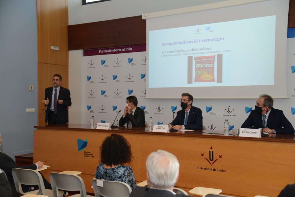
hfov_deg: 41.1
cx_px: 148
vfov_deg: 28.1
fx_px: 393
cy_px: 98
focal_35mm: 48
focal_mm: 48
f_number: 4
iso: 640
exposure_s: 1/125
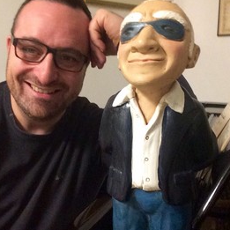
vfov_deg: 40.0
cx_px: 89
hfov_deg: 39.8
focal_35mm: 42
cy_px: 108
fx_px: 316
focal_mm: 2.15
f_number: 2.4
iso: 500
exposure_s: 1/25
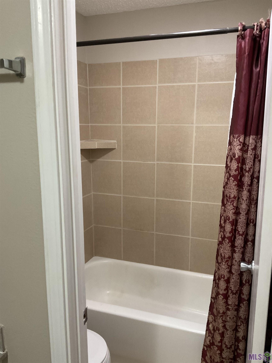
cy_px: 182
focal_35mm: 29
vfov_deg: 61.7
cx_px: 136
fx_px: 304
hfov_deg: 48.2
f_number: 1.8
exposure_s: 1/60
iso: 250
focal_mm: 3
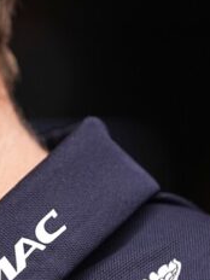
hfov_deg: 2.1
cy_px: 101
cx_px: -173
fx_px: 5694
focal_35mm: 704
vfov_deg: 2.8
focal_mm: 170
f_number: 2.8
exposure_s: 1/1600
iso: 200
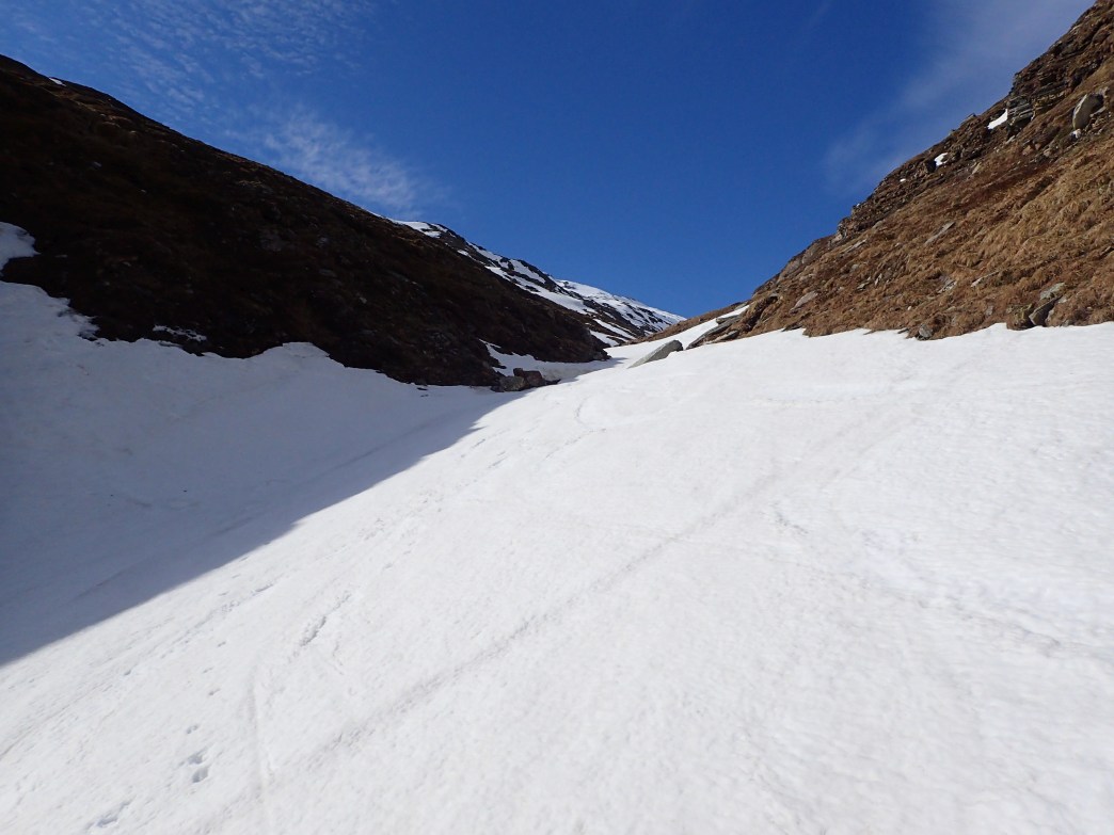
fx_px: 805
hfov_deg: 69.4
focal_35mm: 25
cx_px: 557
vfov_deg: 54.9
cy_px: 418
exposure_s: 1/800
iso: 200
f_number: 8
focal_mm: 4.5
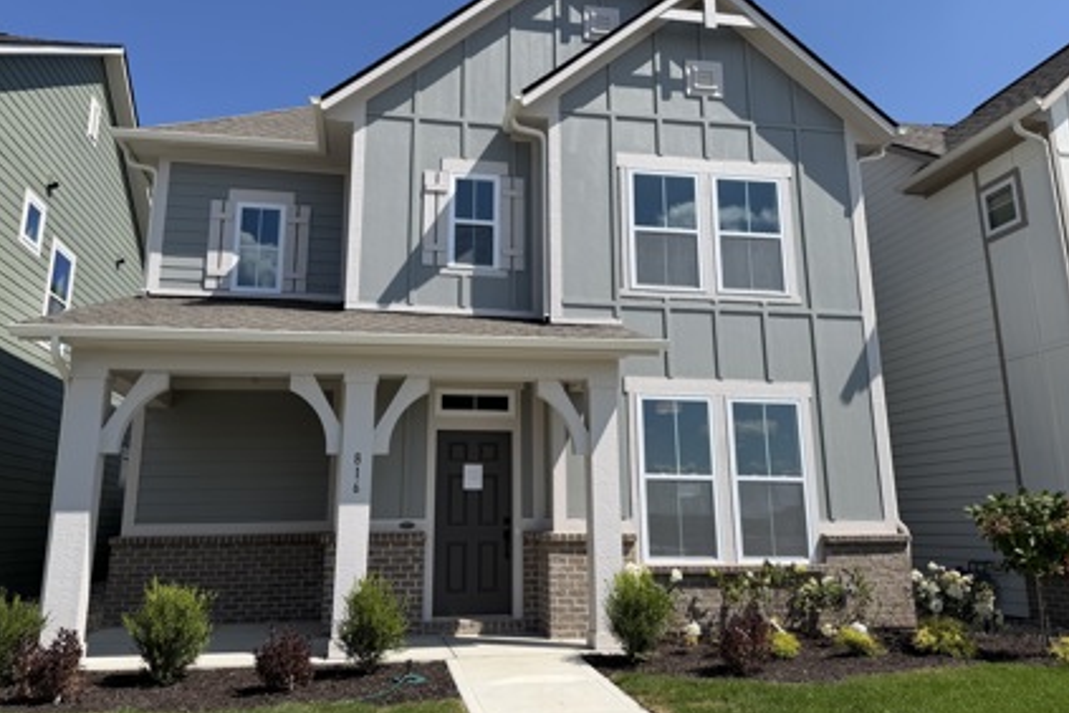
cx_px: 517
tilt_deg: +14.1
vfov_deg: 46.3
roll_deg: +1.7
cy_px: 308
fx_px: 831
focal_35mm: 28
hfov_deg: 65.5
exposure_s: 1/5319
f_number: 1.78
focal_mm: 6.76
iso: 80
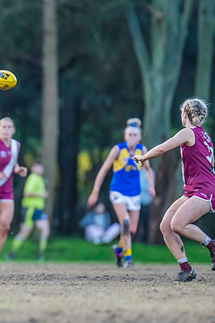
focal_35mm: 802
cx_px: -45
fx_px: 7197
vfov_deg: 2.6
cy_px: 159
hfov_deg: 1.7
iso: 3200
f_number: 2.8
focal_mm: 300
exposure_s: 1/1250
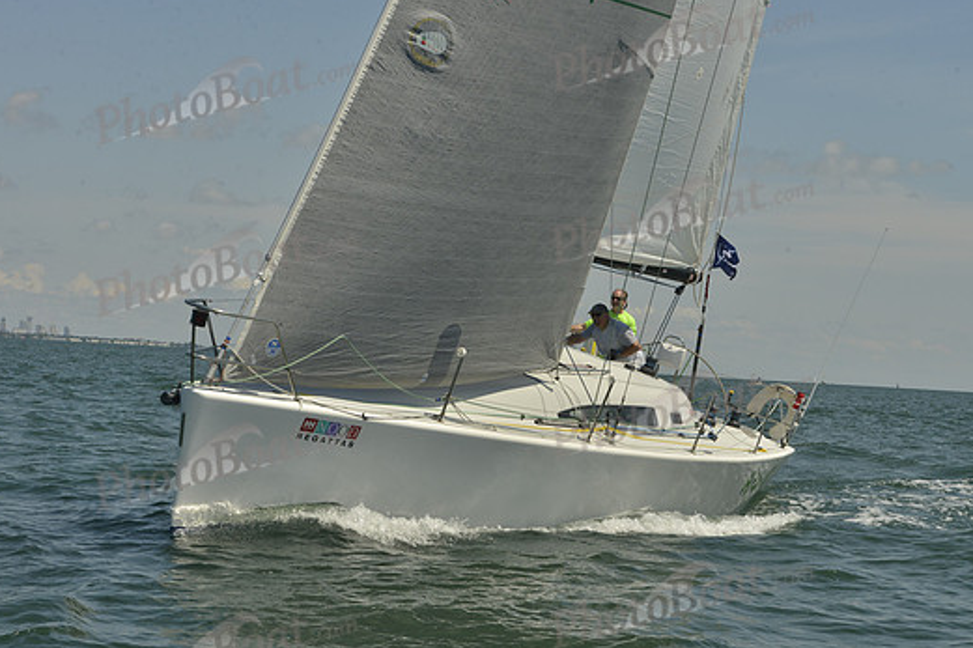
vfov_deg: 17.5
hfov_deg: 26.0
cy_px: 339
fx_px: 2107
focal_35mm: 78
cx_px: 456
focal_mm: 70
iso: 280
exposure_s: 1/500
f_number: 16
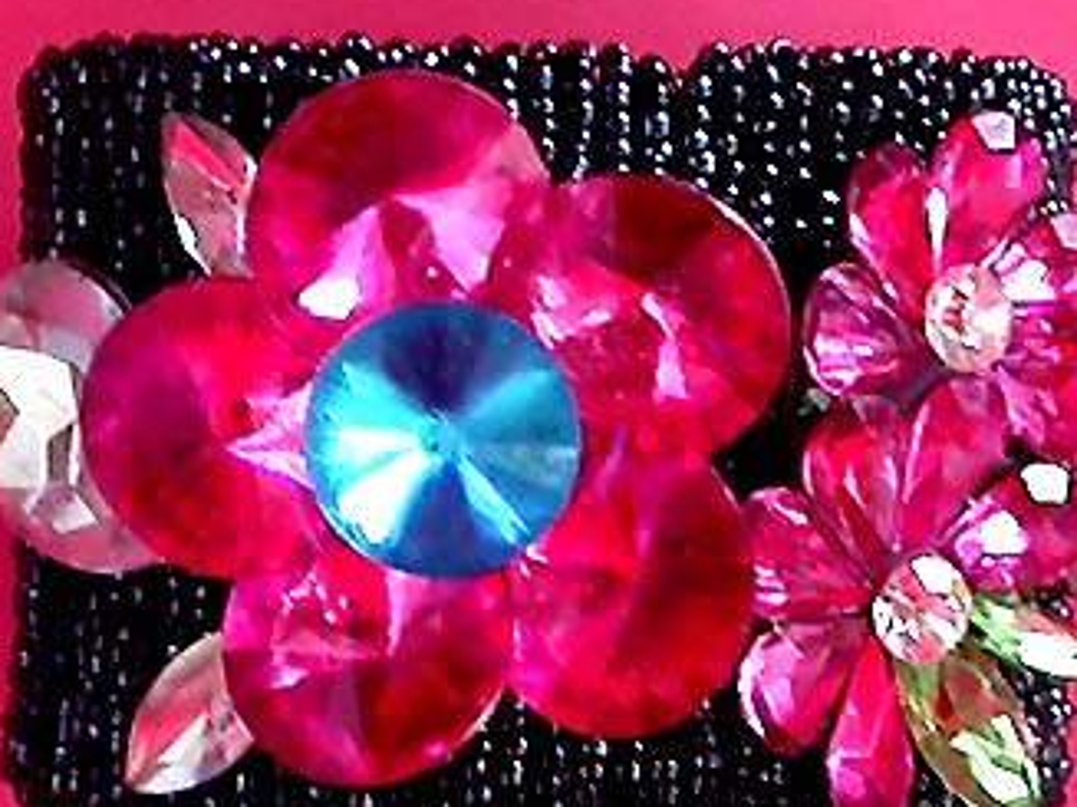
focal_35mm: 44
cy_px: 445
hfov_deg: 43.0
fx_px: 1368
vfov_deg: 32.8
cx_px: 543
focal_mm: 7.85
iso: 100
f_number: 2.6
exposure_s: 1/7.1
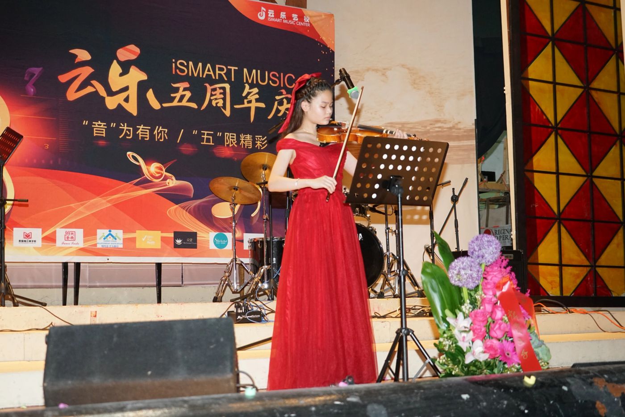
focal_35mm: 46
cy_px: 208
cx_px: 312
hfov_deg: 42.7
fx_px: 799
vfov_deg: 29.3
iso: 2500
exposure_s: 1/125
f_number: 4.5
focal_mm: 46
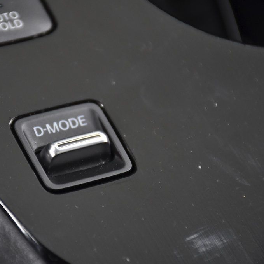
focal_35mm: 269
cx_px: 84
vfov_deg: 6.5
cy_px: 132
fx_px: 2321
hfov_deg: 6.5
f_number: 5.6
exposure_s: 1/100
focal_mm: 140
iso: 1250
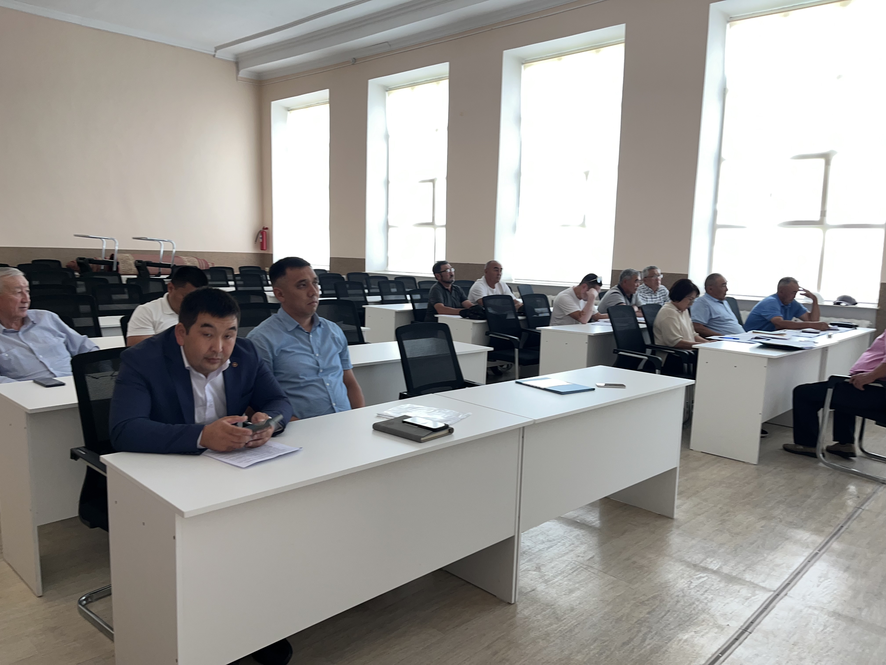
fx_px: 665
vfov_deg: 53.1
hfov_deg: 67.3
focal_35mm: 26
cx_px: 443
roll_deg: -2.7
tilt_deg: -8.7
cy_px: 332
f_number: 1.6
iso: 40
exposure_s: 1/51
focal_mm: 5.1
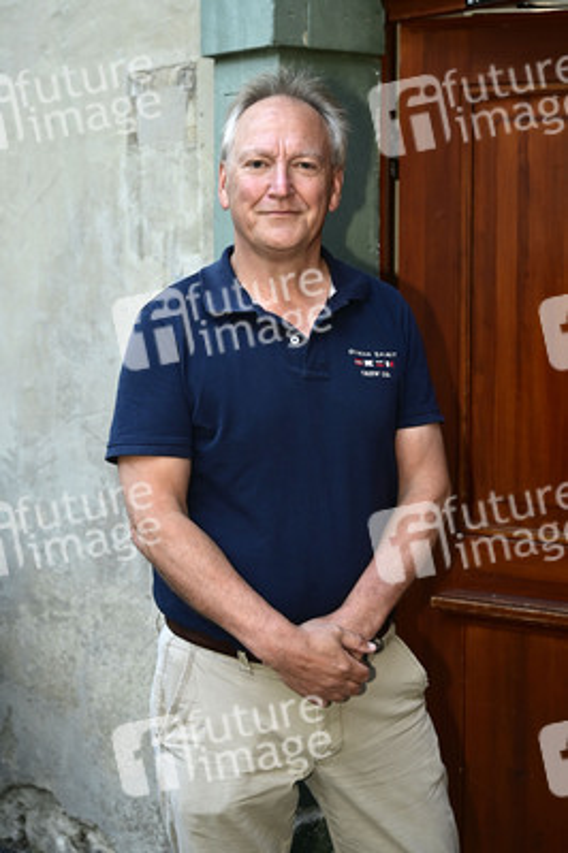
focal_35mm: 49
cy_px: 426
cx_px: 284
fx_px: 1162
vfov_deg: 40.4
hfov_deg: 27.5
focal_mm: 49
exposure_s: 1/200
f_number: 4
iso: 640
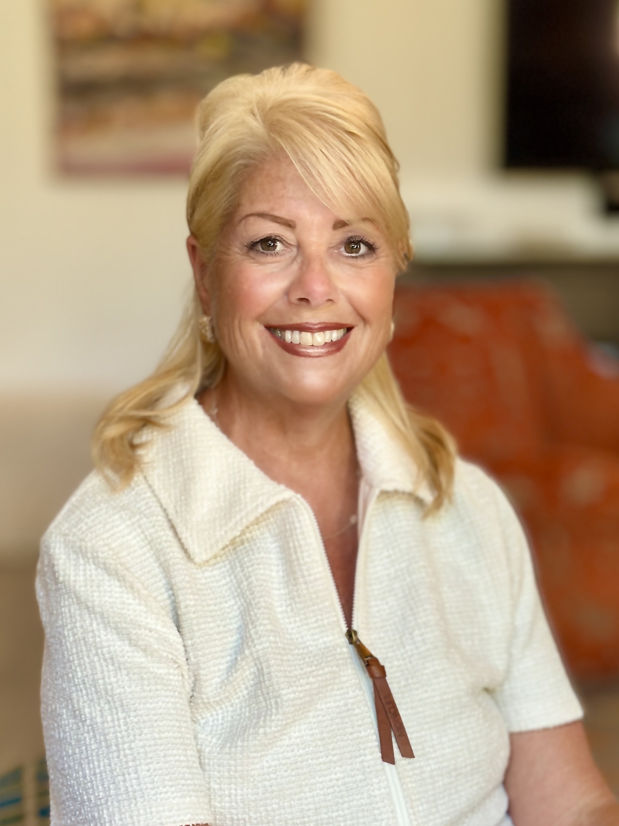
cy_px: 413
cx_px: 310
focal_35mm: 48
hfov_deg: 30.3
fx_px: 1144
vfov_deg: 39.7
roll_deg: -0.8
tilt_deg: -12.2
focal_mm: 6.86
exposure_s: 1/59
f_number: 1.78
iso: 160
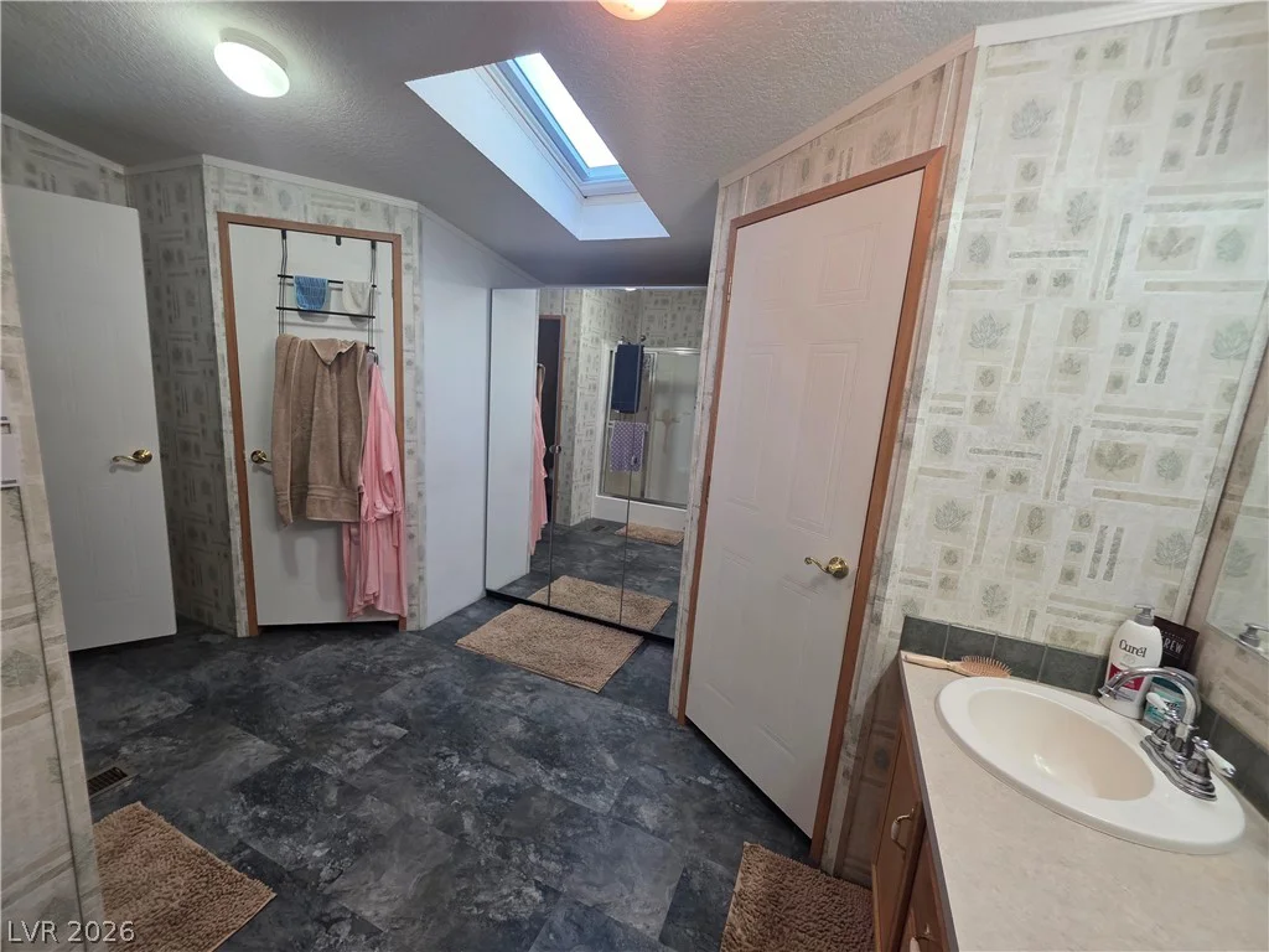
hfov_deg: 106.2
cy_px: 476
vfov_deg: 89.9
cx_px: 634
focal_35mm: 13
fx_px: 477
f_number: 1.9
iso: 160
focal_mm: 2.2
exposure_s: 1/120
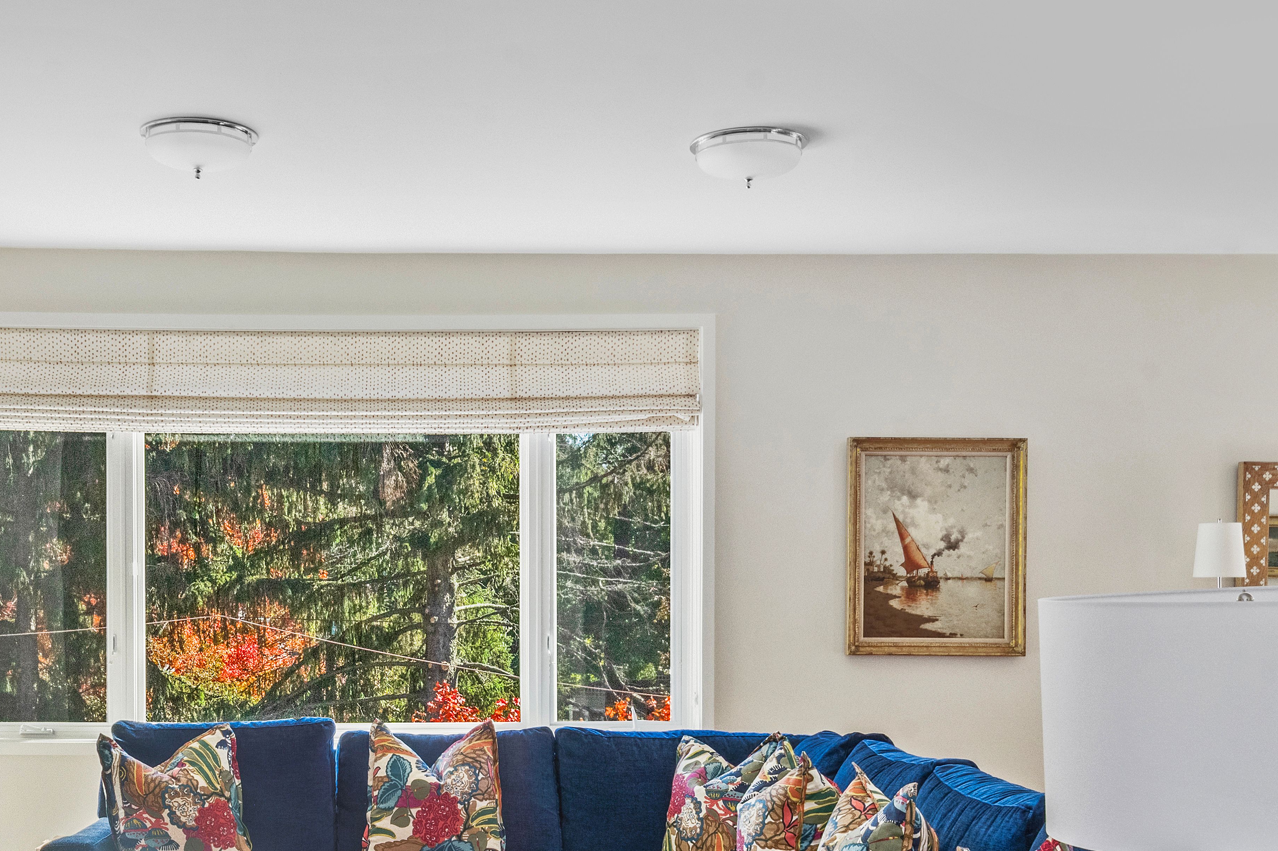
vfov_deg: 28.8
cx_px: 431
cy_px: 631
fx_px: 1633
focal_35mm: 46
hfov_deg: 42.2
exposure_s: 1/1250
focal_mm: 20
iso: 400
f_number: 10
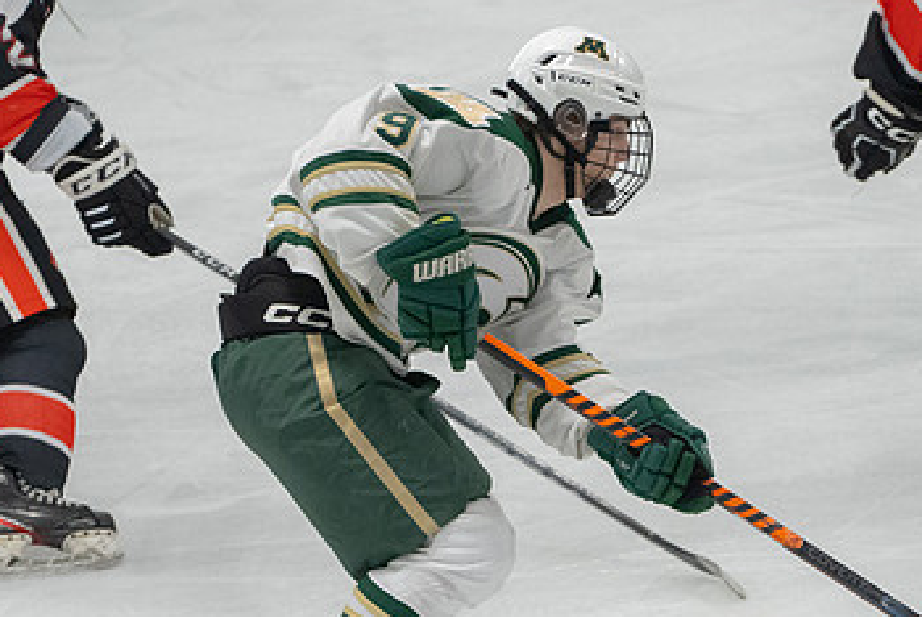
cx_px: 498
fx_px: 10355
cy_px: 451
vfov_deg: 3.4
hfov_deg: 5.1
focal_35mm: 404
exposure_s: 1/1000
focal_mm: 200
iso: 8000
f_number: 4.5
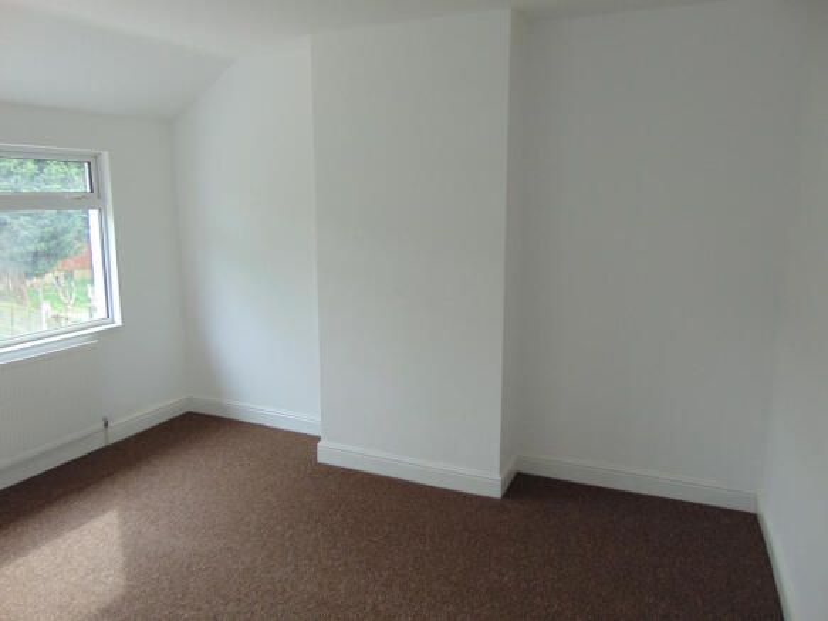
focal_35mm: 25
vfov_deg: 54.9
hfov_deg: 69.4
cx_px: 414
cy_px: 310
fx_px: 598
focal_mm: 4.5
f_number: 3
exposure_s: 1/50
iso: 80
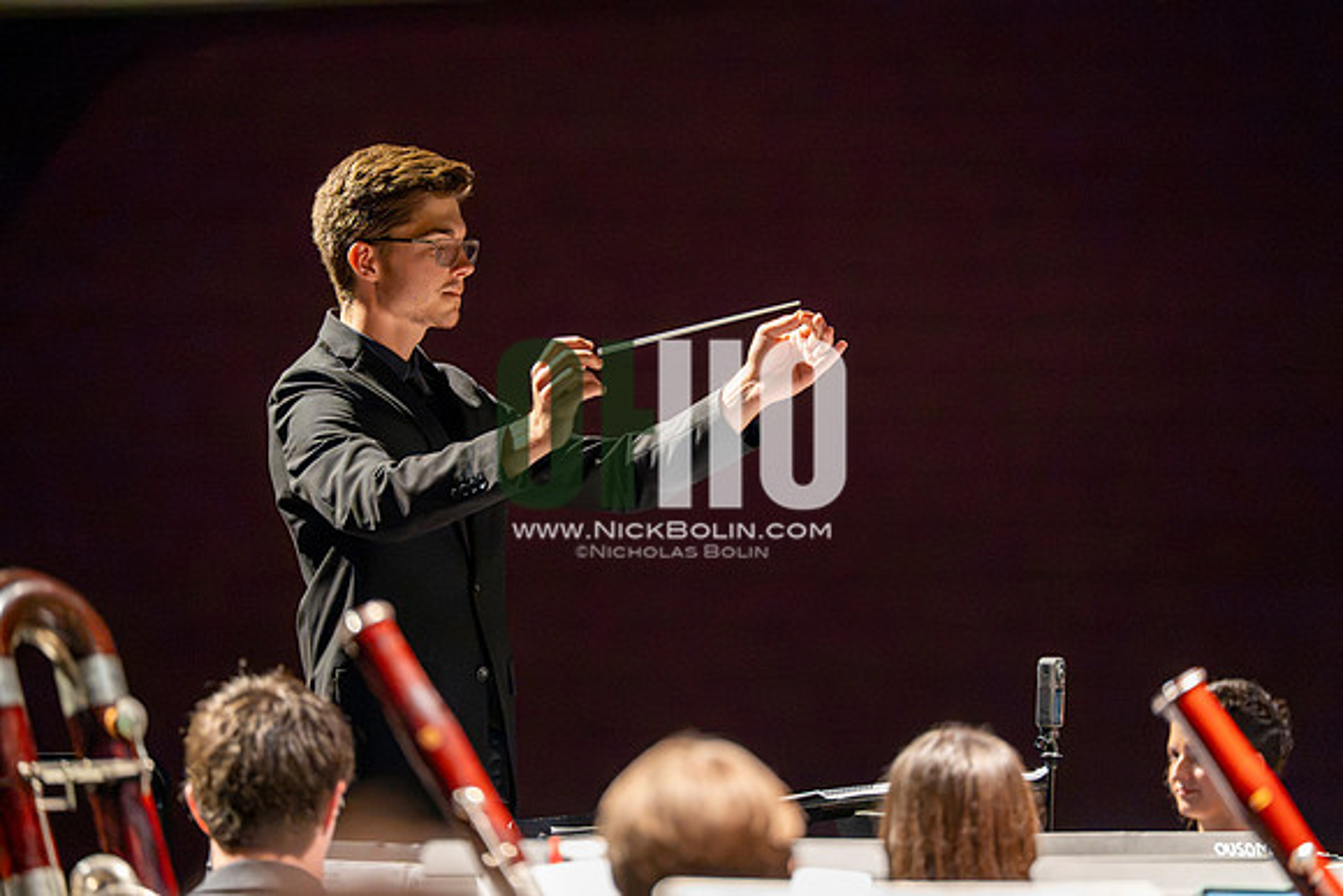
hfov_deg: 10.3
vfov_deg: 6.9
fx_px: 7463
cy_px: 448
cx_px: 672
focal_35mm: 200
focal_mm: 200
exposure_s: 1/640
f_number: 2.8
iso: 16000
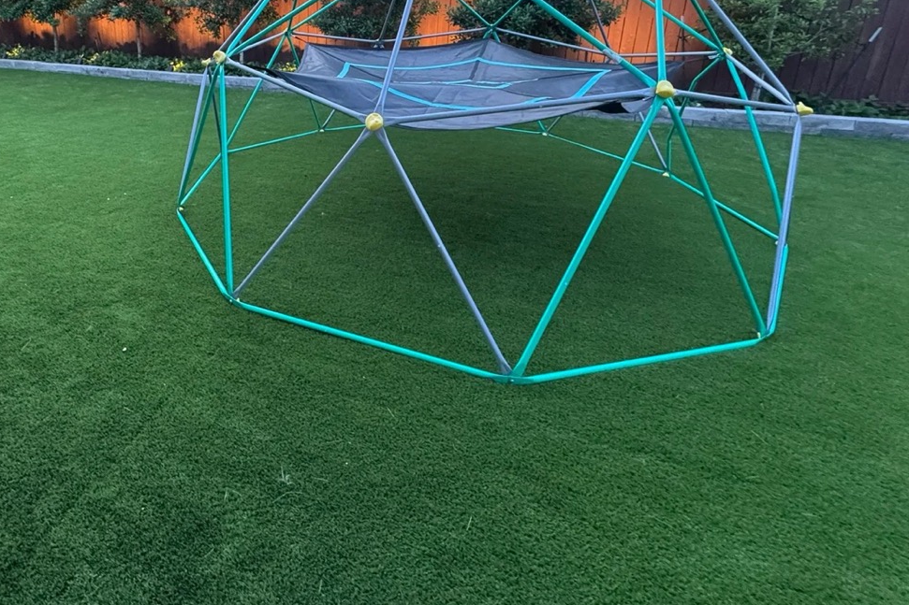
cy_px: 146
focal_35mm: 21
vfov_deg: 56.3
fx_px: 530
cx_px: 321
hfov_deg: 79.2
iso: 1000
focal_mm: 2.22
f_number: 2.2
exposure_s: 1/60
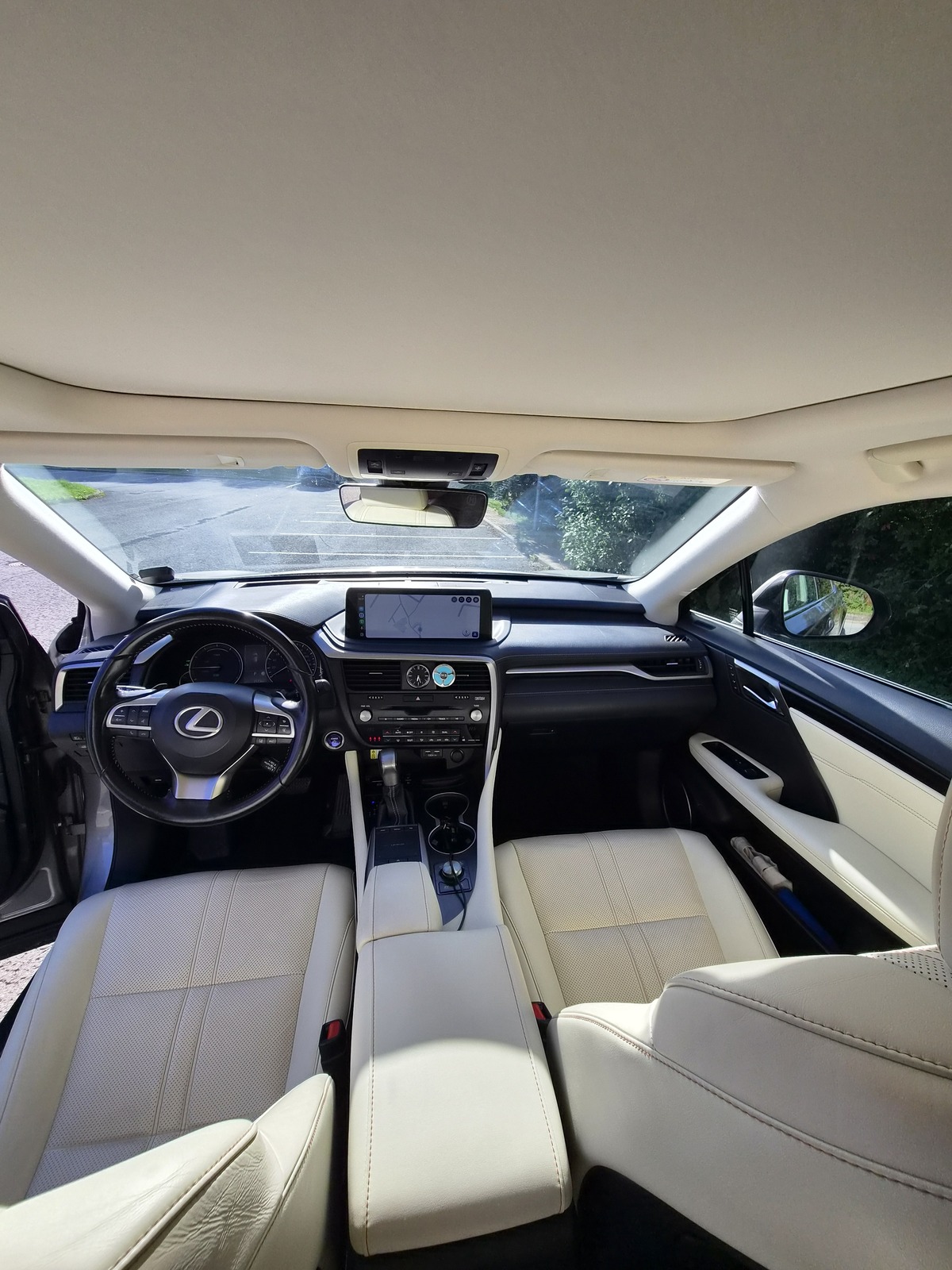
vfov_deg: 106.2
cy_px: 635
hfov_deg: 89.9
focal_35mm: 13
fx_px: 477
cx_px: 476
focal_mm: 2.2
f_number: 2.2
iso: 100
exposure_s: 1/1844
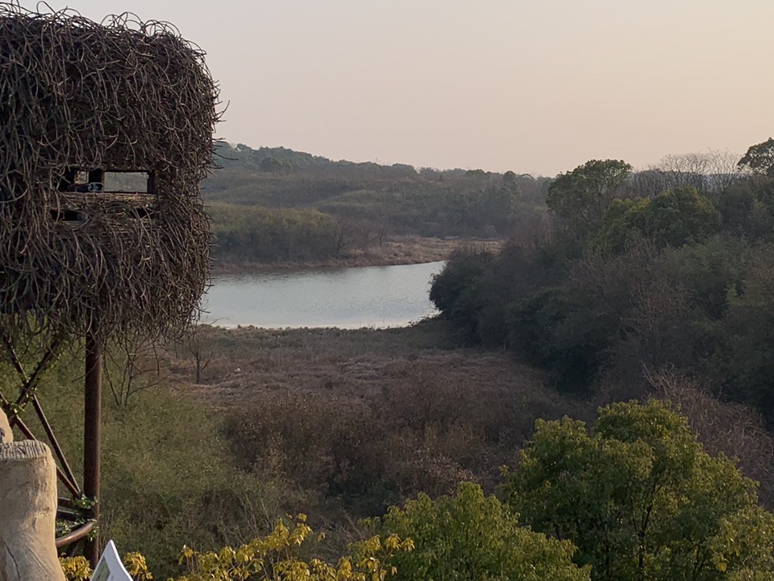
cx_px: 586
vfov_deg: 26.5
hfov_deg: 34.2
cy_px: 206
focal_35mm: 55
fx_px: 1230
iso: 25
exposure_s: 1/3650
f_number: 1.8
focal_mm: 4.25
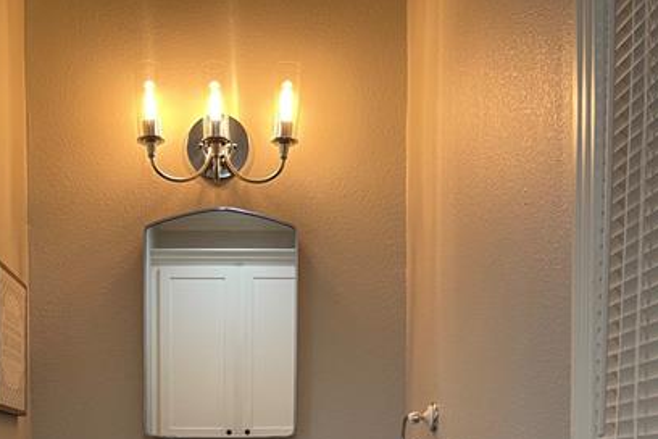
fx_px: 896
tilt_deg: -3.9
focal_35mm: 49
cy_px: 513
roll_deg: -0.2
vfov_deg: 25.1
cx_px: 240
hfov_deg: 40.0
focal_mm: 5.1
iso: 80
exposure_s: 1/60
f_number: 1.6
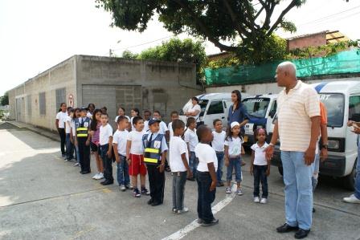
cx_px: 180
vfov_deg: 48.0
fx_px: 270
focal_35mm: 27
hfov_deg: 67.4
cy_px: 120
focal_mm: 18
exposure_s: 1/80
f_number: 9
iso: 100
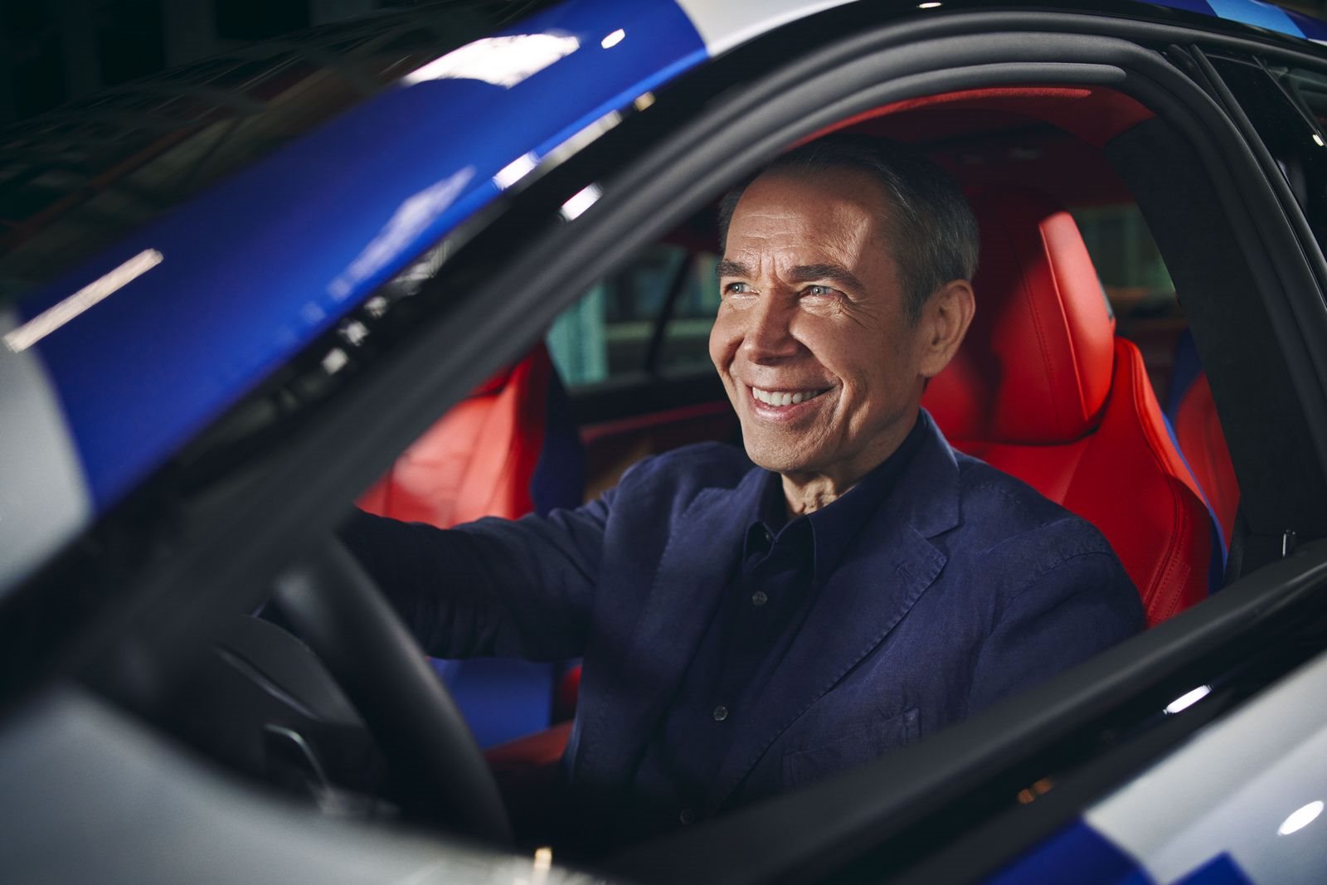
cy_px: 442
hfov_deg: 54.4
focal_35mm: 35
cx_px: 664
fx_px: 1290
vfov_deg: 37.9
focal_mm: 35
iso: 1600
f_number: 2.5
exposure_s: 1/160
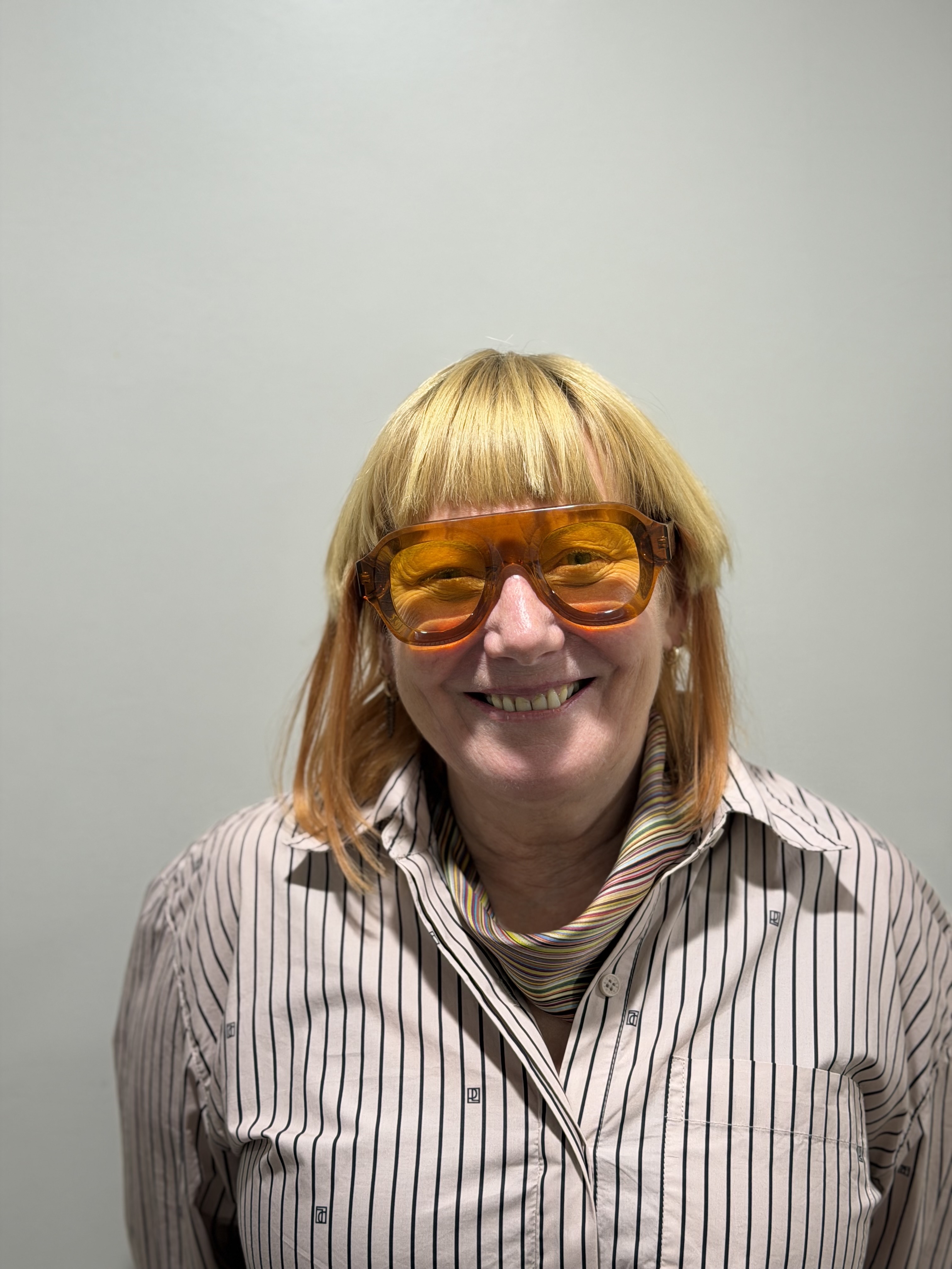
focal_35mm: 48
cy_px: 634
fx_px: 1760
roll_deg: -1.1
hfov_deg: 30.3
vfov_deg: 39.7
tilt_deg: -1.7
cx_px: 476
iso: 100
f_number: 1.78
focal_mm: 6.76
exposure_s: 1/50
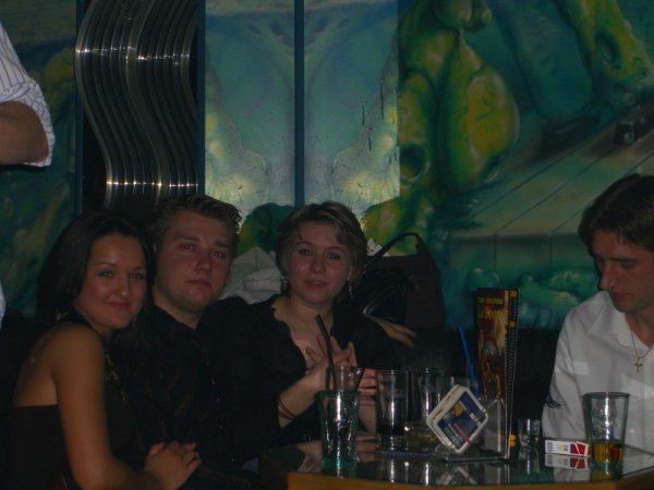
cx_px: 327
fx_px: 1795
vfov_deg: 15.6
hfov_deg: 20.7
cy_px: 245
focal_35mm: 95
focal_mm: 19.7
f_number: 4.8
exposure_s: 1/60
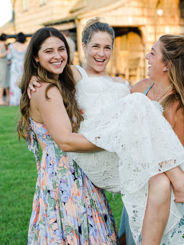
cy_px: 122
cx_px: 110
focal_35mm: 73
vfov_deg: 26.7
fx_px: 517
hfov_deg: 20.1
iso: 64
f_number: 2.8
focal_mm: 50
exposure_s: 1/80
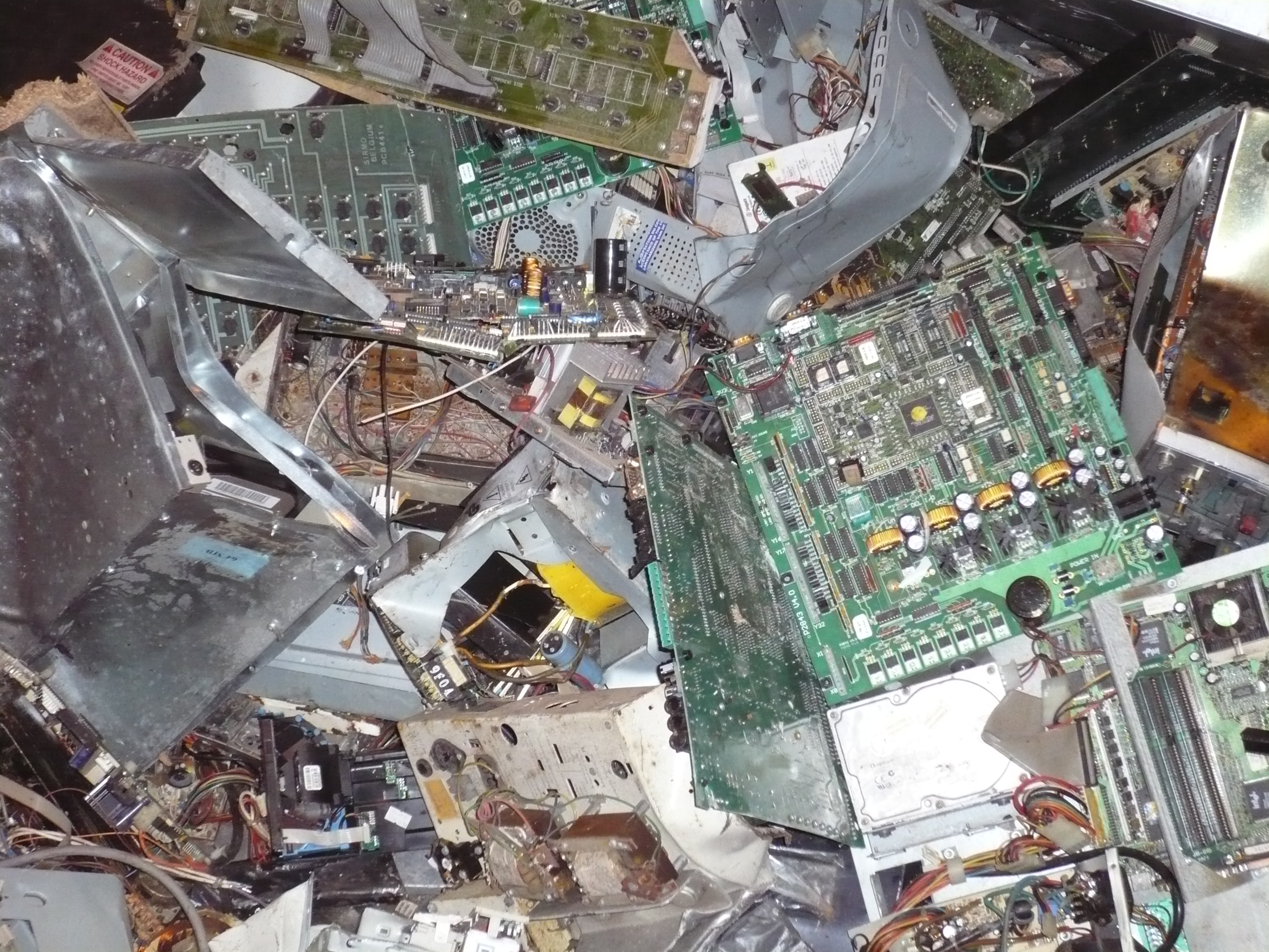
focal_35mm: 60
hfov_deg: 32.2
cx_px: 634
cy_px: 476
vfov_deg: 24.4
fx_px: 2200
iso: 500
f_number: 3.7
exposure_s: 1/30
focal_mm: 9.9
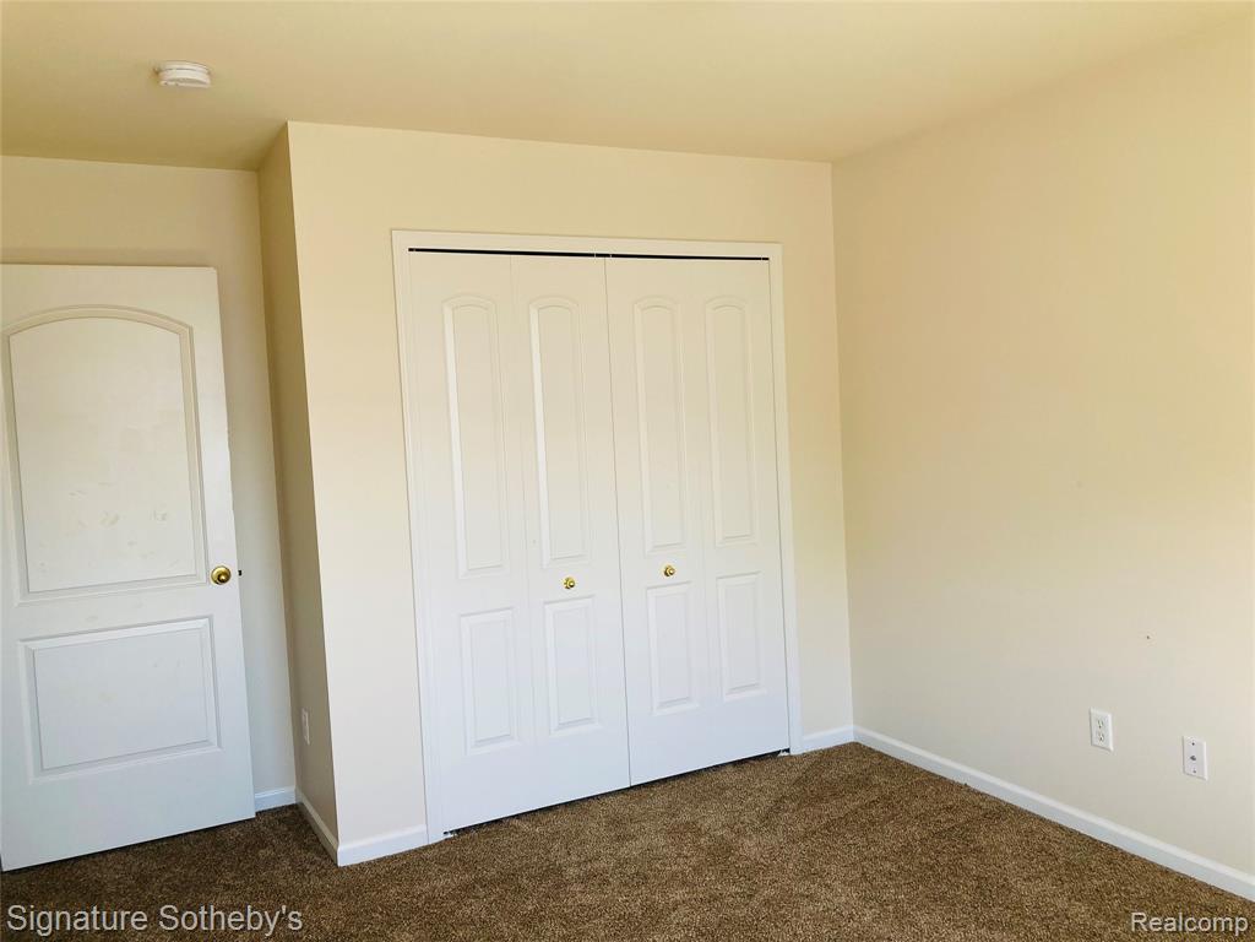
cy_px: 471
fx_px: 1015
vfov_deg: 49.7
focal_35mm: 28
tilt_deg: -4.2
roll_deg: +2.6
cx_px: 628
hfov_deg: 63.4
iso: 50
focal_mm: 3.99
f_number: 1.8
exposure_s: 1/121
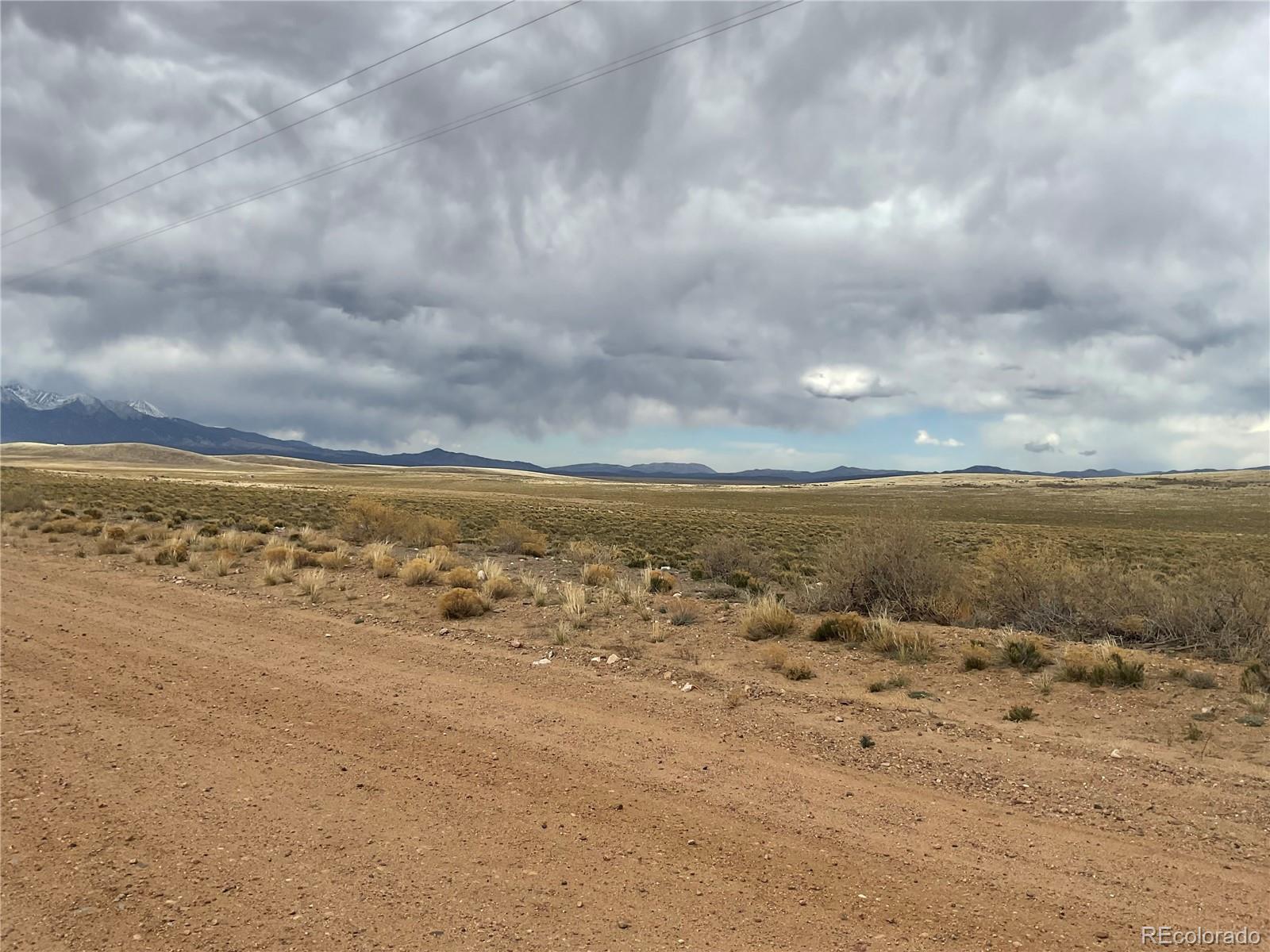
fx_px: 1064
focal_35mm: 29
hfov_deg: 61.7
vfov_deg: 48.2
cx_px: 635
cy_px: 476
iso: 16
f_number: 1.8
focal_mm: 3
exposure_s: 1/2667
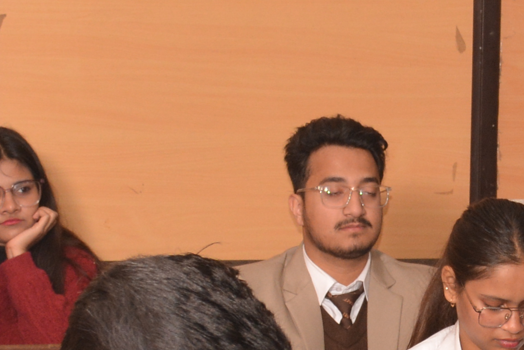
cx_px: 674
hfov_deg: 9.5
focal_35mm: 213
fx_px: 3095
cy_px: 197
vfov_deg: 6.5
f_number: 6.3
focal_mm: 27
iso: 400
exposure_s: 1/100
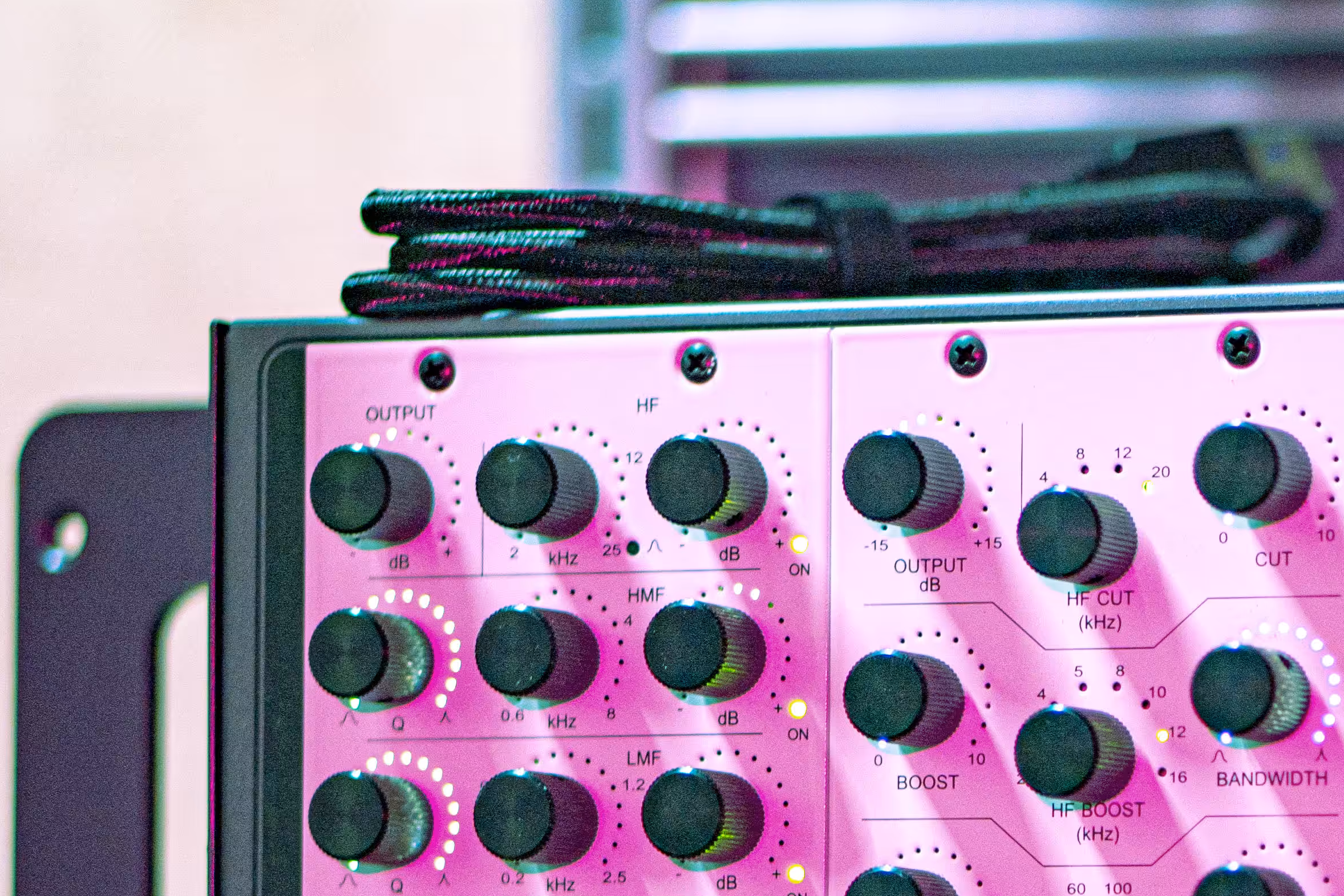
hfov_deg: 10.6
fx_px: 7131
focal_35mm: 191
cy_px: 1019
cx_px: 1552
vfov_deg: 7.1
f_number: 1.8
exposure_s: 1/25
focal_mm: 50
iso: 160
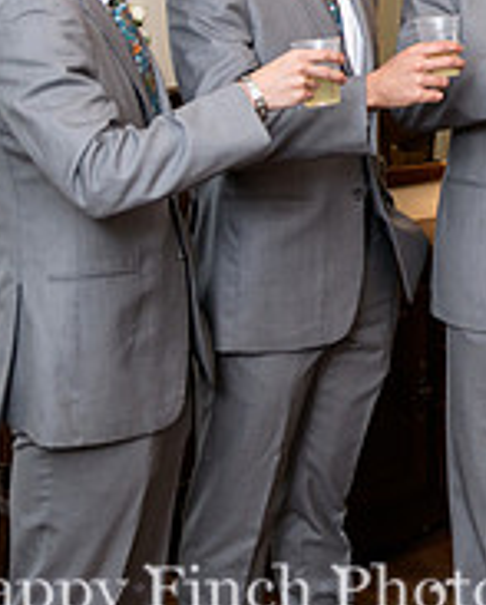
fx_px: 1650
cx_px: 774
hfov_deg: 15.2
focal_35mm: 92
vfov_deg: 20.3
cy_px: 38
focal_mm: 31
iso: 400
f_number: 2.8
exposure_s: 1/100
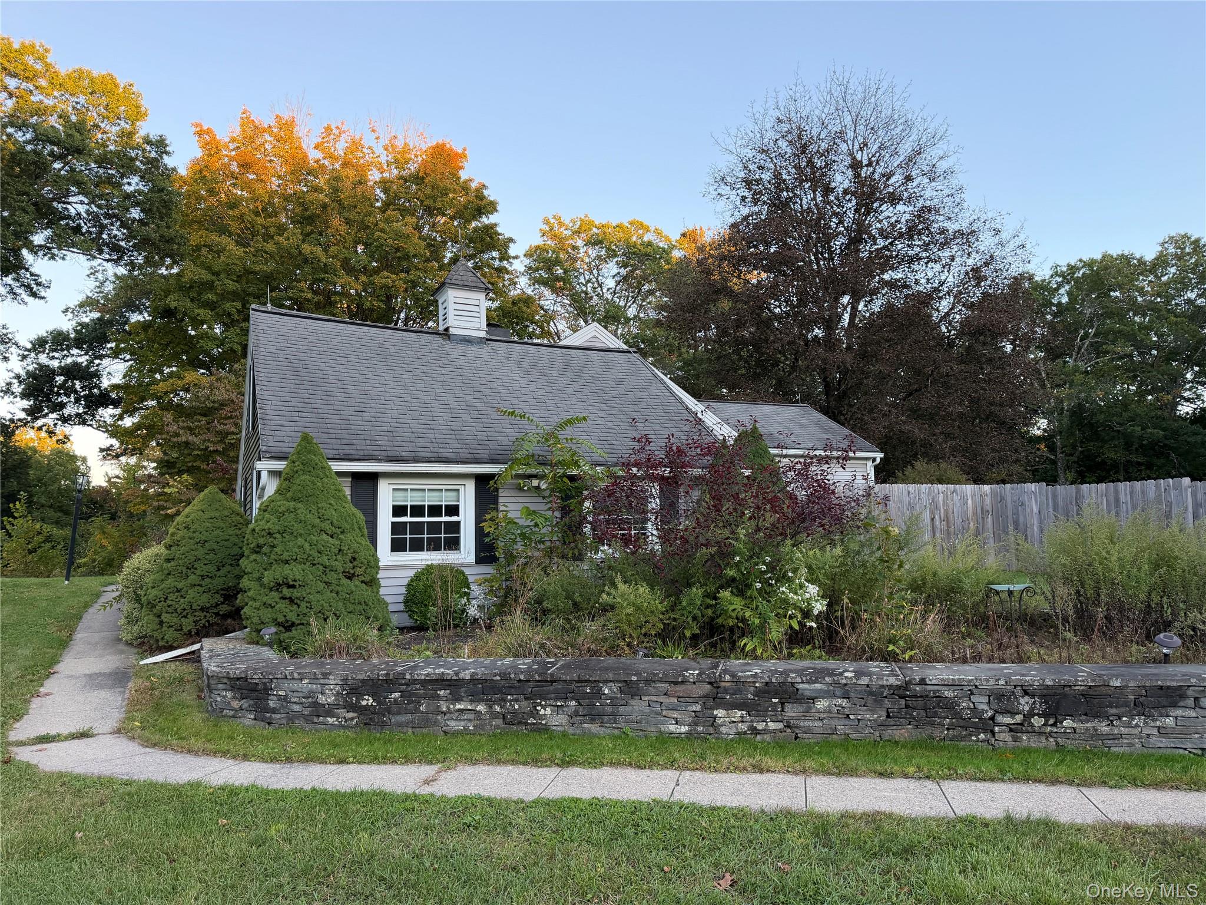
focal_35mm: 24
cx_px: 603
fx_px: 836
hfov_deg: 71.6
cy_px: 452
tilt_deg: +5.7
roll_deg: +2.0
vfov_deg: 56.8
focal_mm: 6.76
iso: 80
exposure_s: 1/181
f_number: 1.78
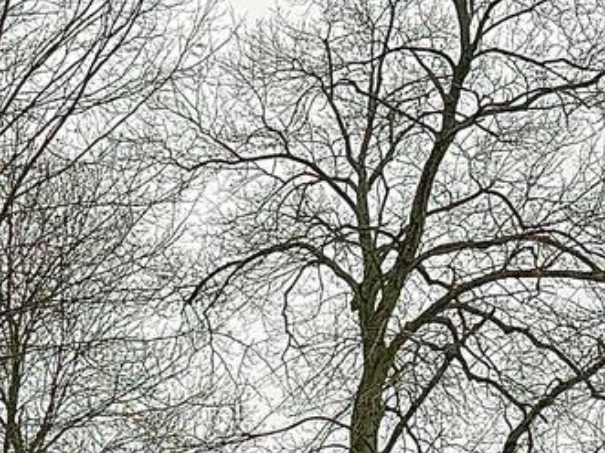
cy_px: 952
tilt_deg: +0.9
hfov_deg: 11.0
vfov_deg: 8.6
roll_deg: -0.7
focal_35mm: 161
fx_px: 2813
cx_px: -643
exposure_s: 1/481
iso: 50
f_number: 1.6
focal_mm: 5.96
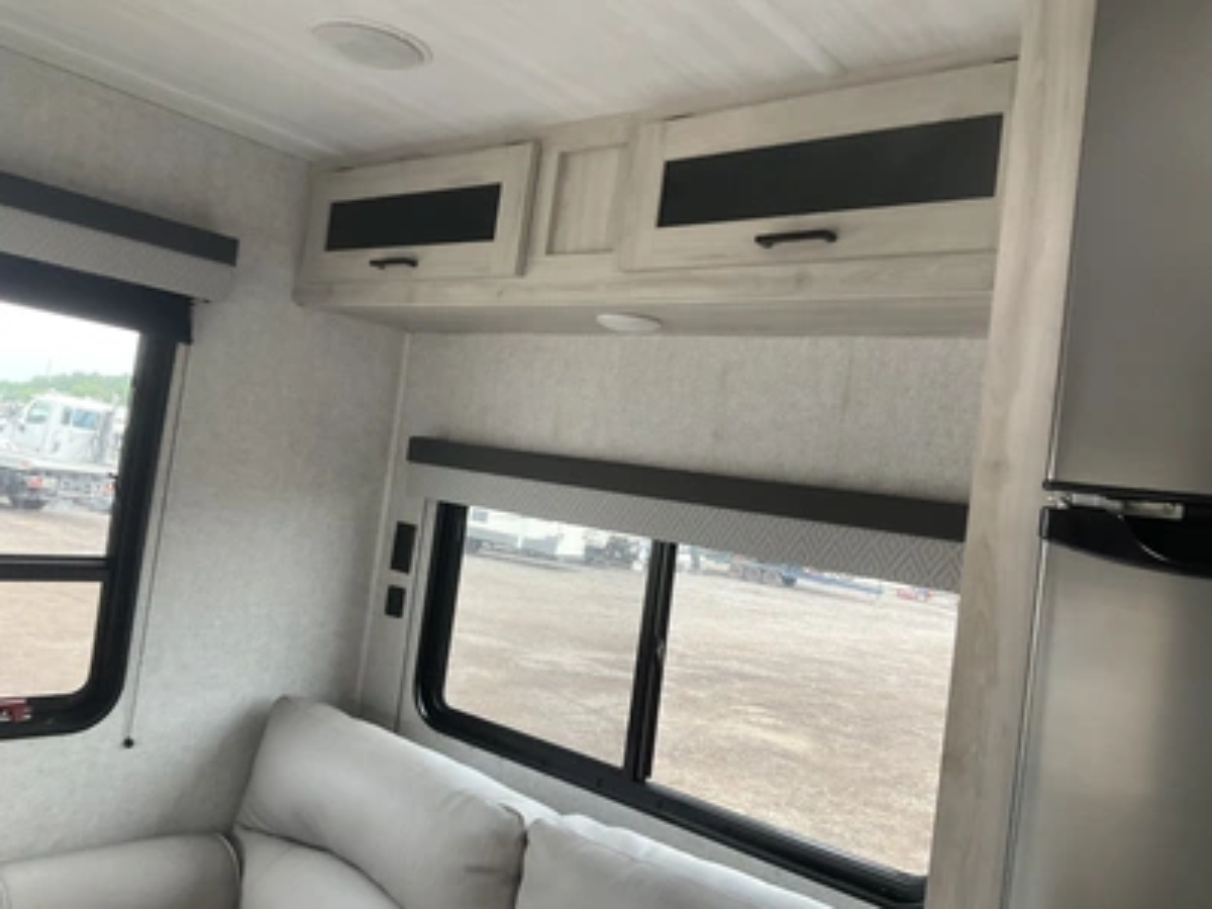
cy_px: 454
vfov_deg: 48.2
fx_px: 1015
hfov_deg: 61.7
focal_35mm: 29
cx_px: 606
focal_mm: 3
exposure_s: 1/85
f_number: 1.8
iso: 64
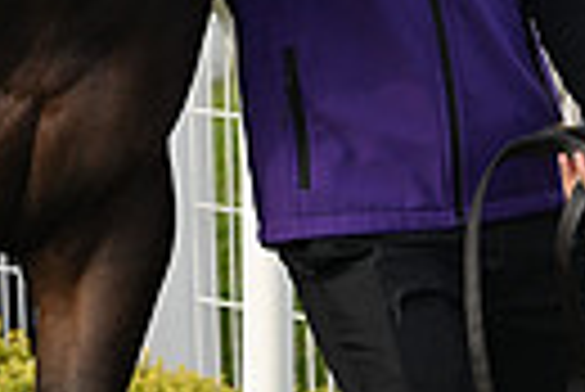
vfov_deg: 2.4
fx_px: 9435
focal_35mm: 580
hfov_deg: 3.5
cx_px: -130
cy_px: -475
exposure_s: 1/1600
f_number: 6.3
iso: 800
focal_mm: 130
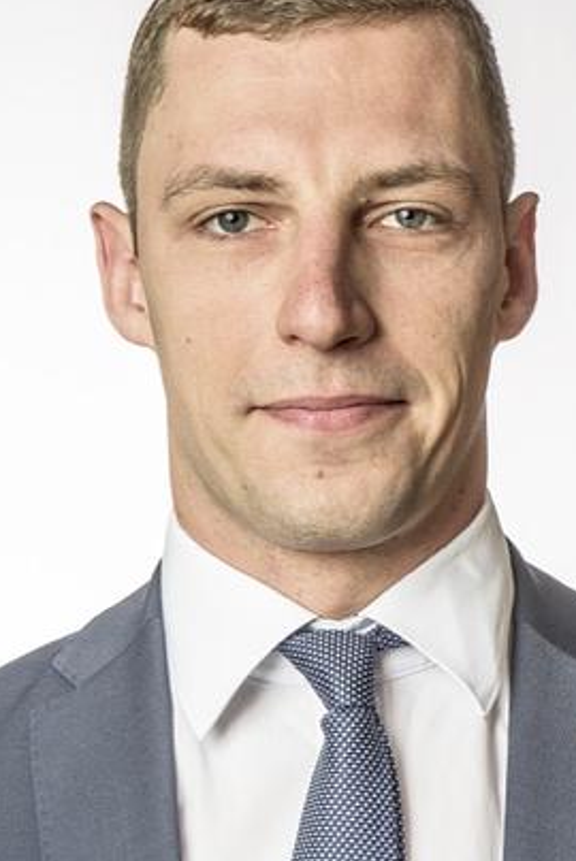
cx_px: 310
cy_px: 403
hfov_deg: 7.2
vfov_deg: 10.8
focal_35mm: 190
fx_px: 4552
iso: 100
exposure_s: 1/80
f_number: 16
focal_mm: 120
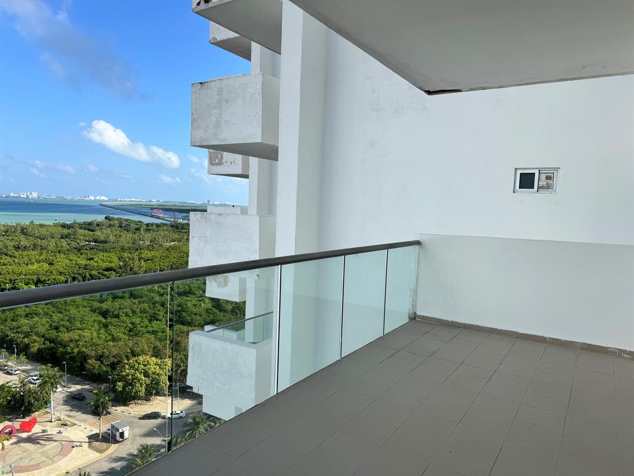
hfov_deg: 71.6
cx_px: 317
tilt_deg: -4.2
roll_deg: -2.6
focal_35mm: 24
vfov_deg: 56.8
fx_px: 440
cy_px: 238
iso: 80
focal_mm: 6.76
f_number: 1.78
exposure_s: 1/4310
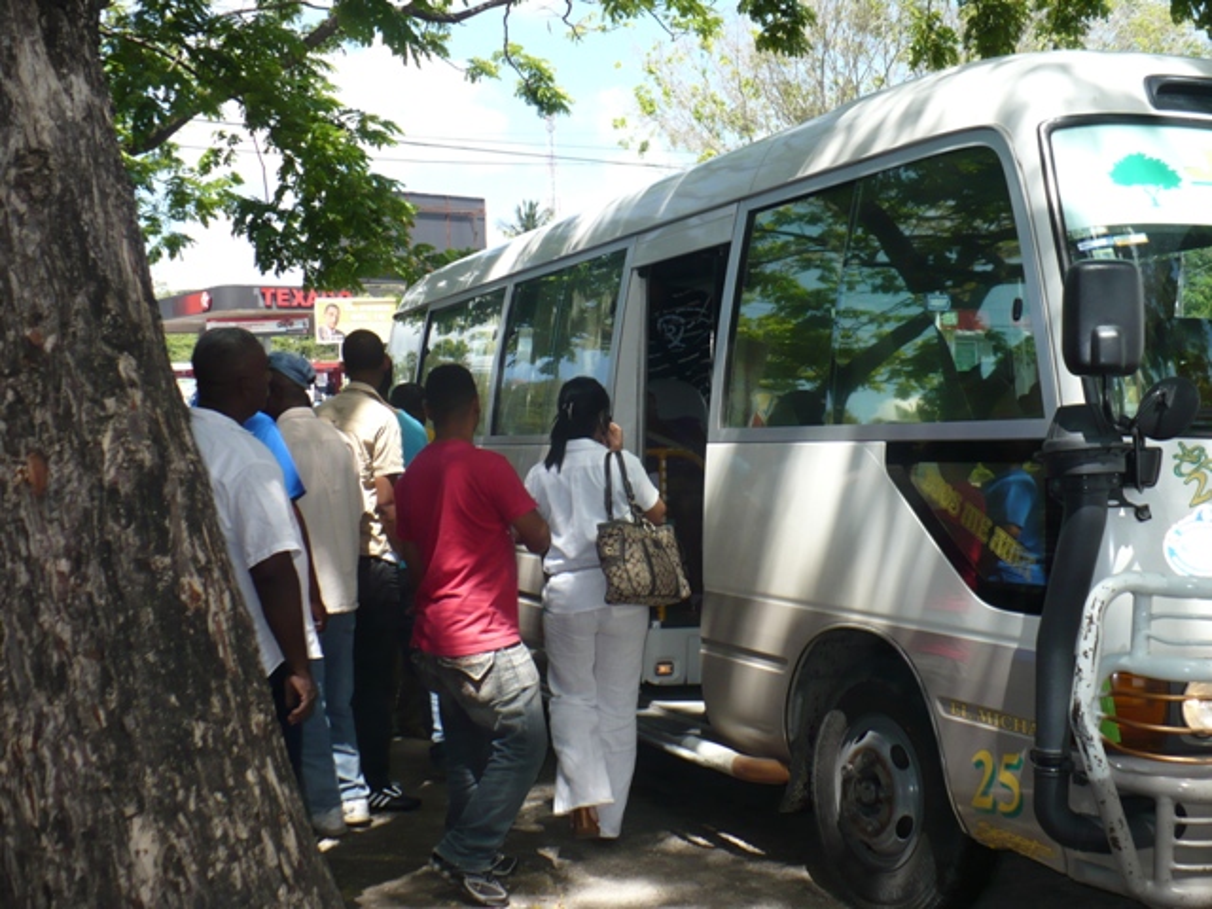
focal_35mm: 42
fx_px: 1471
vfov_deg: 34.3
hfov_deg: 44.8
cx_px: 606
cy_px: 454
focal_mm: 7
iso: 100
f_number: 2.9
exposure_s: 1/400
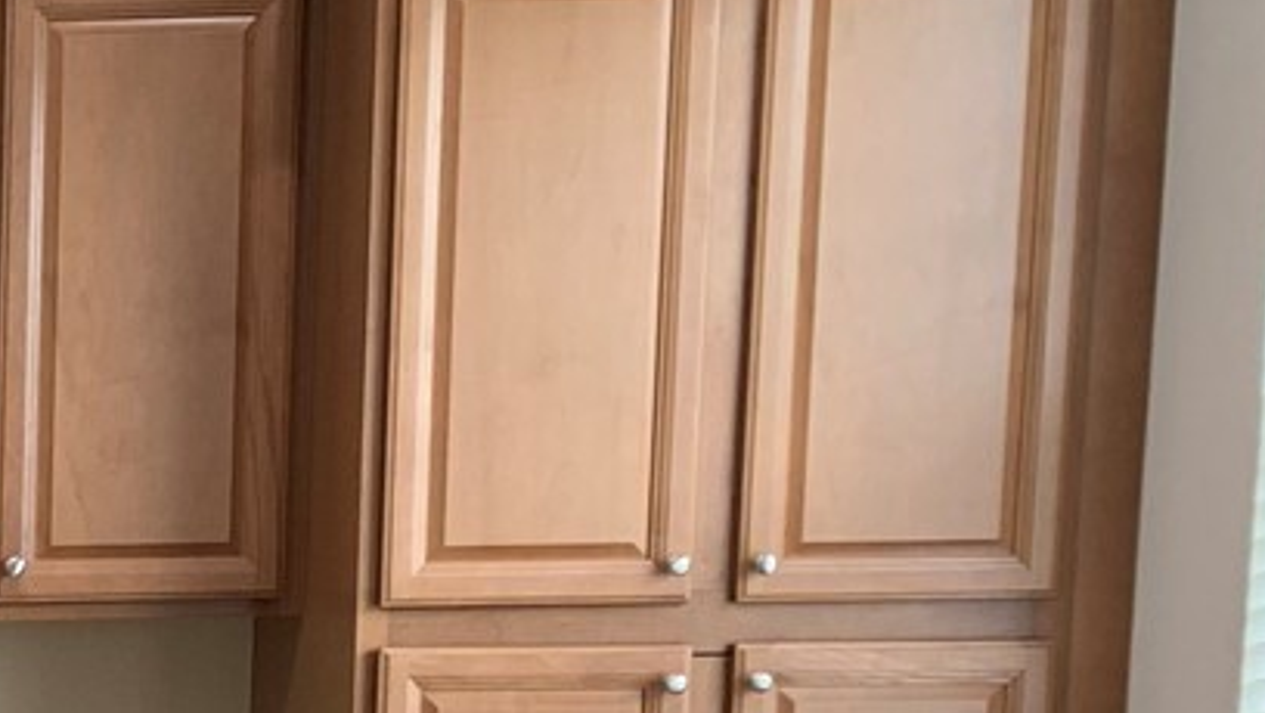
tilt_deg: -9.2
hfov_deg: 16.1
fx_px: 3725
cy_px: 1091
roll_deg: -0.8
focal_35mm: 111
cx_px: -1051
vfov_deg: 10.5
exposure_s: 1/60
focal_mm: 4.25
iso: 80
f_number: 1.8
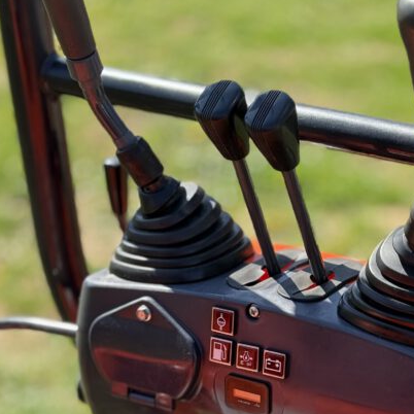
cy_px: 433
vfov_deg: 15.8
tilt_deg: -29.6
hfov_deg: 15.9
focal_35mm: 108
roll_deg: -1.5
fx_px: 1461
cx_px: 376
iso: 64
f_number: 1.78
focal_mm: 6.76
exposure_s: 1/1100
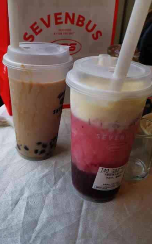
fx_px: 252
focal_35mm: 38
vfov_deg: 51.1
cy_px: 95
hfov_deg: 33.4
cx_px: 58
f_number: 1.8
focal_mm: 5.58
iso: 50
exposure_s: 1/114
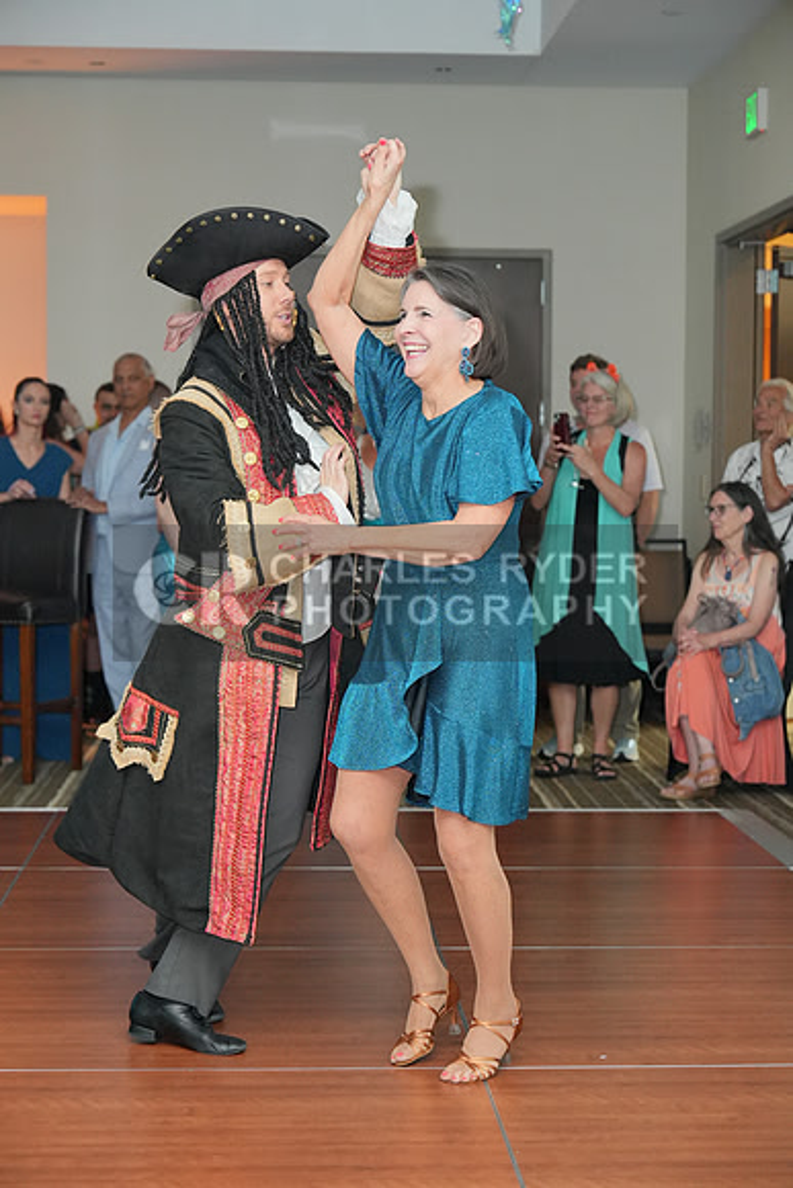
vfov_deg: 28.8
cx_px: 396
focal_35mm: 70
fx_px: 2311
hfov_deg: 19.5
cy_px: 594
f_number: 4
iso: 4000
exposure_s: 1/200
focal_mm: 70
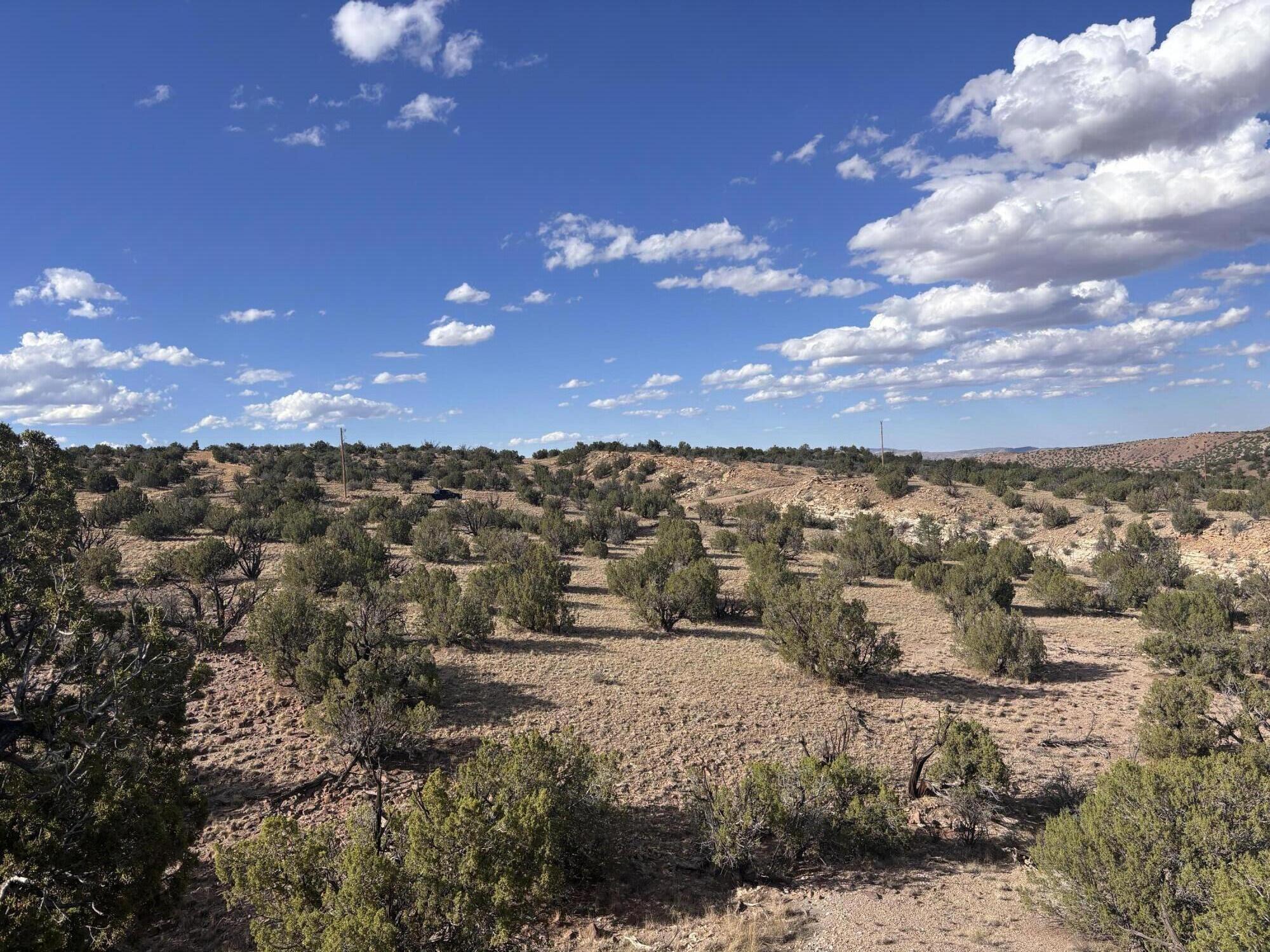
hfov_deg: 67.3
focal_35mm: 26
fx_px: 954
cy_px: 476
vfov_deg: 53.1
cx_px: 635
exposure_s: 1/3788
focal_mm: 5.96
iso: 50
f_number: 1.6
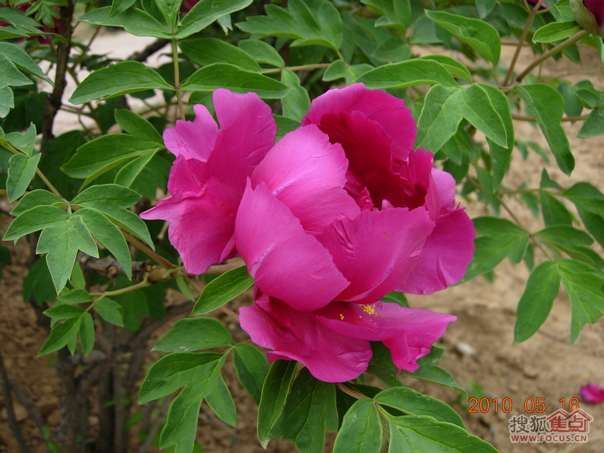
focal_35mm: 36
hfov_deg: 51.4
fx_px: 628
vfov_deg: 39.7
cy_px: 226
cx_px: 302
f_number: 3.4
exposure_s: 1/128
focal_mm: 7.5
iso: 50
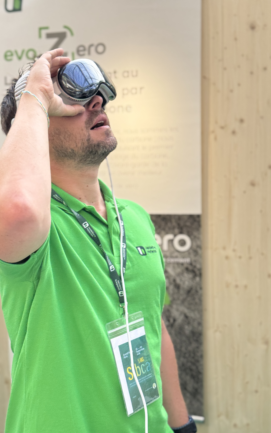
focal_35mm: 51
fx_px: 603
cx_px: 122
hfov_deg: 25.3
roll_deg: +0.7
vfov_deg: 39.6
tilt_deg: -3.8
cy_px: 216
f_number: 1.78
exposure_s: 1/604
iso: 64
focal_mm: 6.76
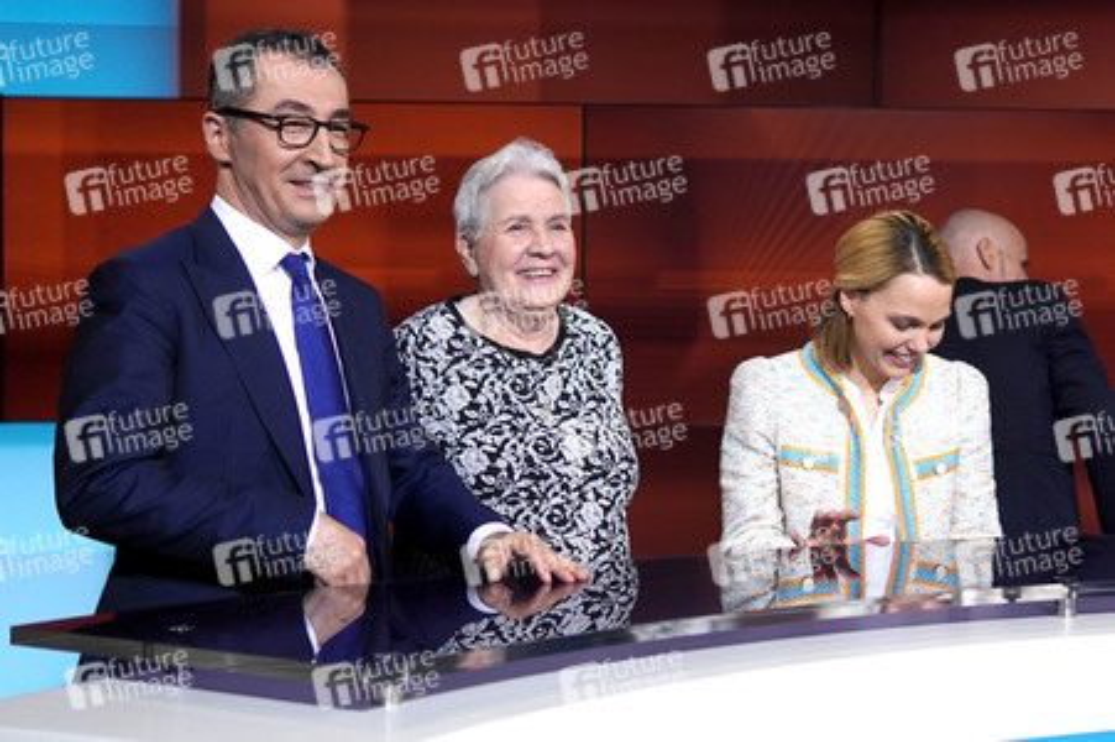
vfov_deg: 29.8
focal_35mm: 45
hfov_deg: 43.6
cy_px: 371
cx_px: 558
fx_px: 1393
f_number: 1.8
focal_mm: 30
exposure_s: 1/1000
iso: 640
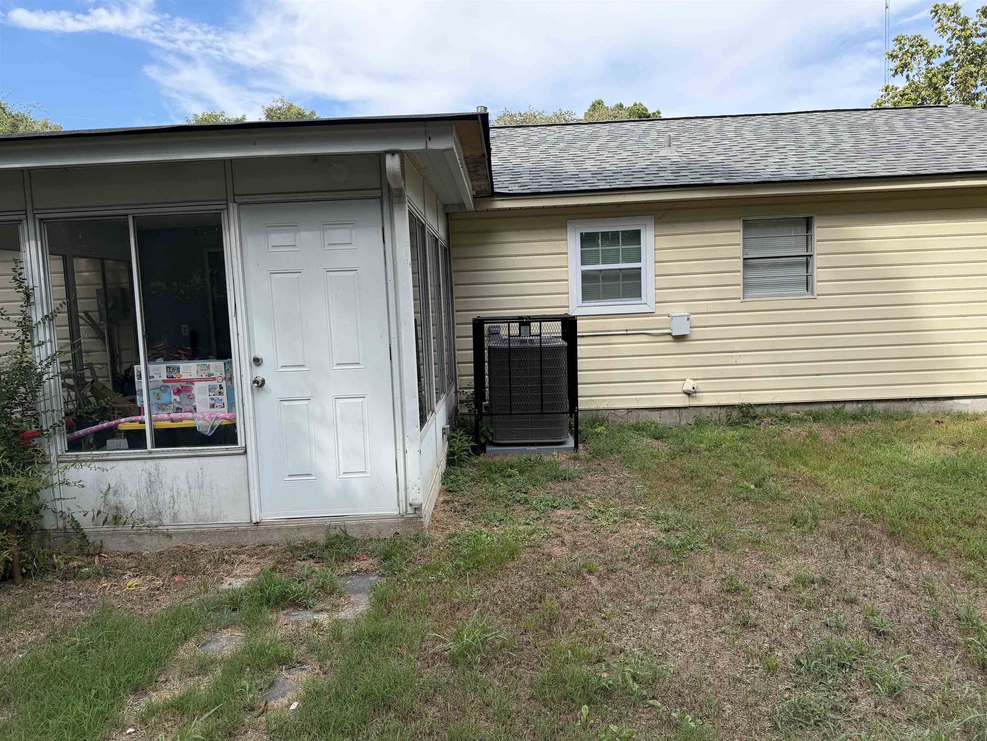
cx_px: 494
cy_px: 370
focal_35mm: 24
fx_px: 684
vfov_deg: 56.8
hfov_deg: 71.6
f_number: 1.78
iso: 100
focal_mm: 6.76
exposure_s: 1/2053
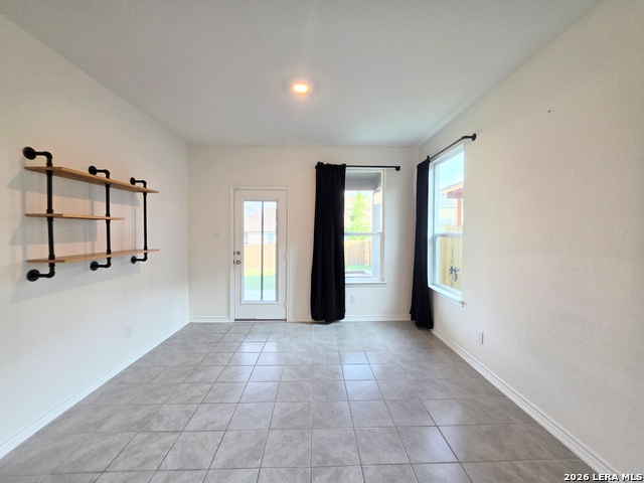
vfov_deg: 89.9
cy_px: 242
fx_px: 242
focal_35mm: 13
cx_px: 322
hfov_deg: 106.2
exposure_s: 1/120
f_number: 1.9
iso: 80
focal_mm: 2.2
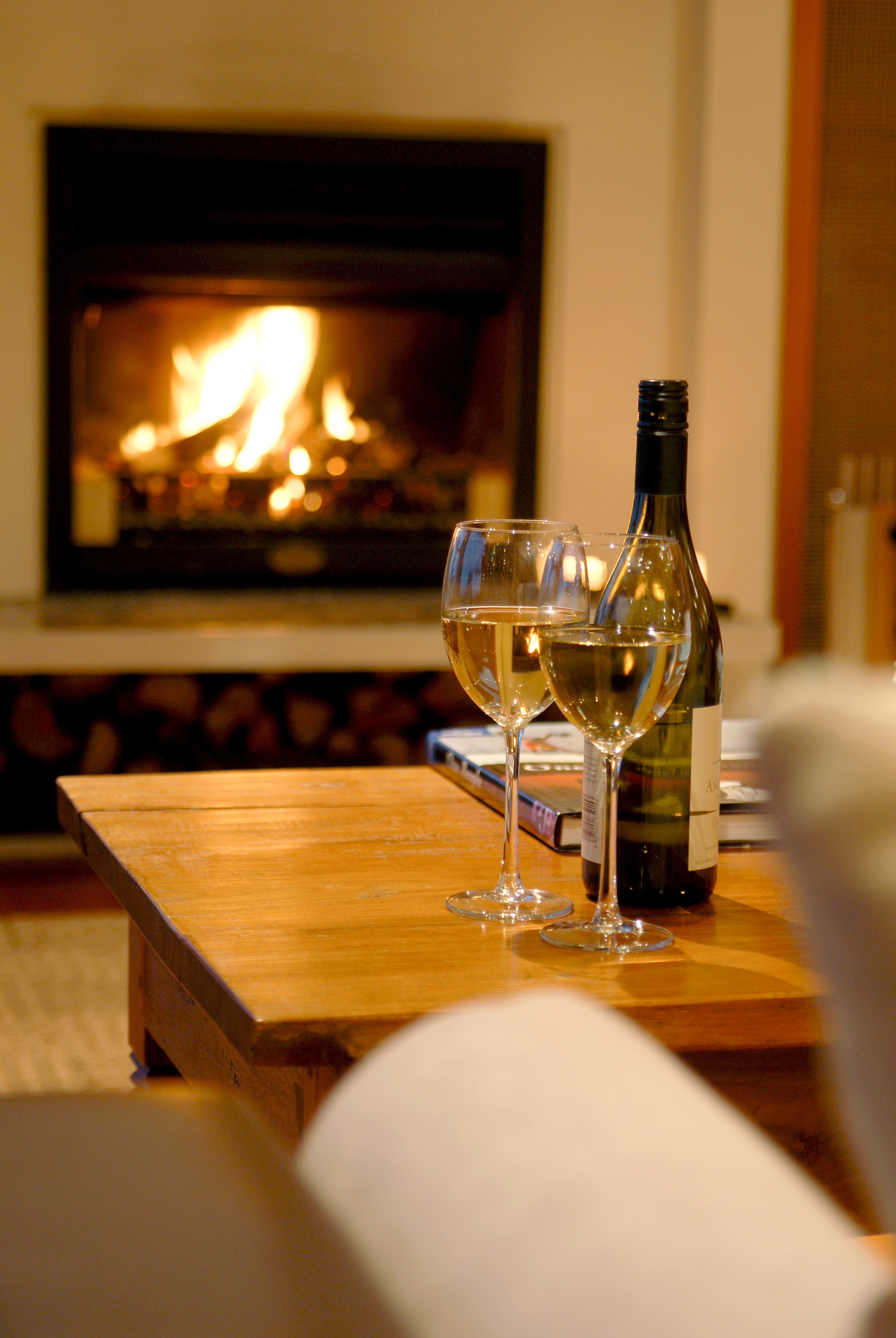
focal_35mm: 90
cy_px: 669
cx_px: 448
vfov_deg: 22.6
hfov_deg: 15.2
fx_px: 3350
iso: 200
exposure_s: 1/13
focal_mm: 60
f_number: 2.8
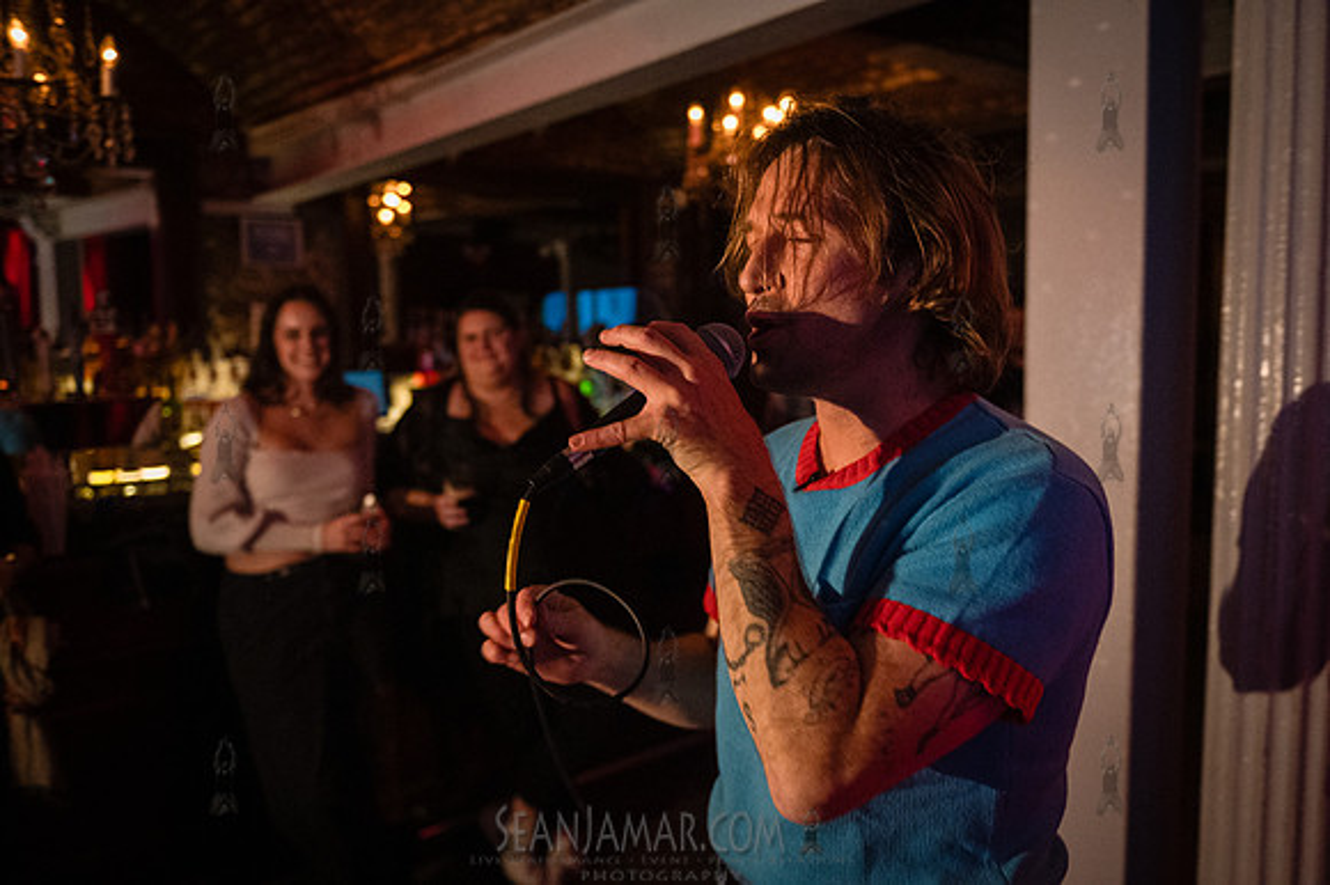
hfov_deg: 63.7
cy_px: 442
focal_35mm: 29
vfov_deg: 44.9
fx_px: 1071
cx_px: 665
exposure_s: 1/125
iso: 10000
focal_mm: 29
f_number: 2.8
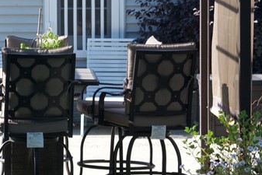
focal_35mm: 266
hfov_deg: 7.7
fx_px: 1934
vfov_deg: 5.2
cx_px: 48
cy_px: -52
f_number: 8
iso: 320
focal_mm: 55
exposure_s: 1/250
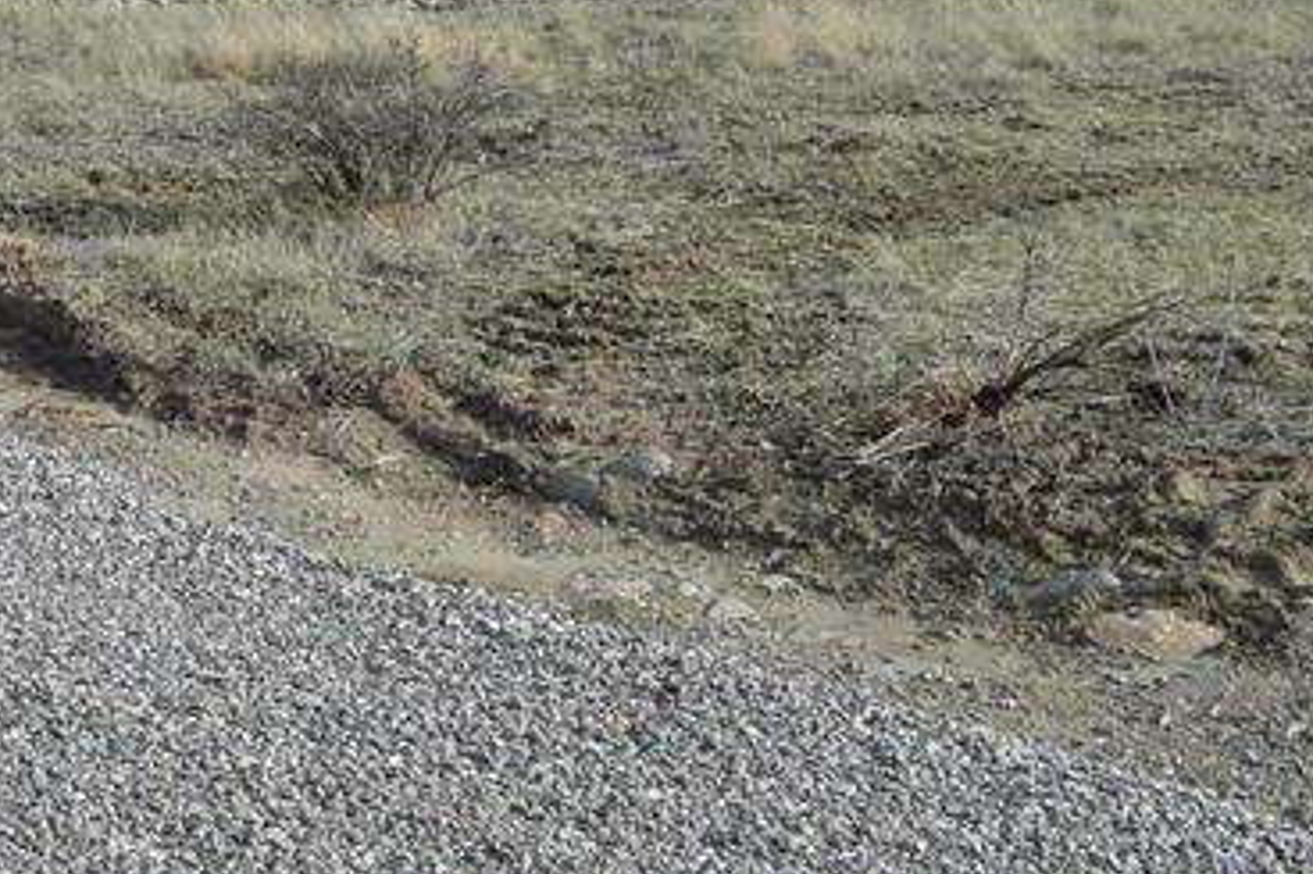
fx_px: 2734
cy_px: -260
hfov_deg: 24.2
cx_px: -321
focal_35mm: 75
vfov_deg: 17.1
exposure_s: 1/250
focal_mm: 18
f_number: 7.1
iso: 100
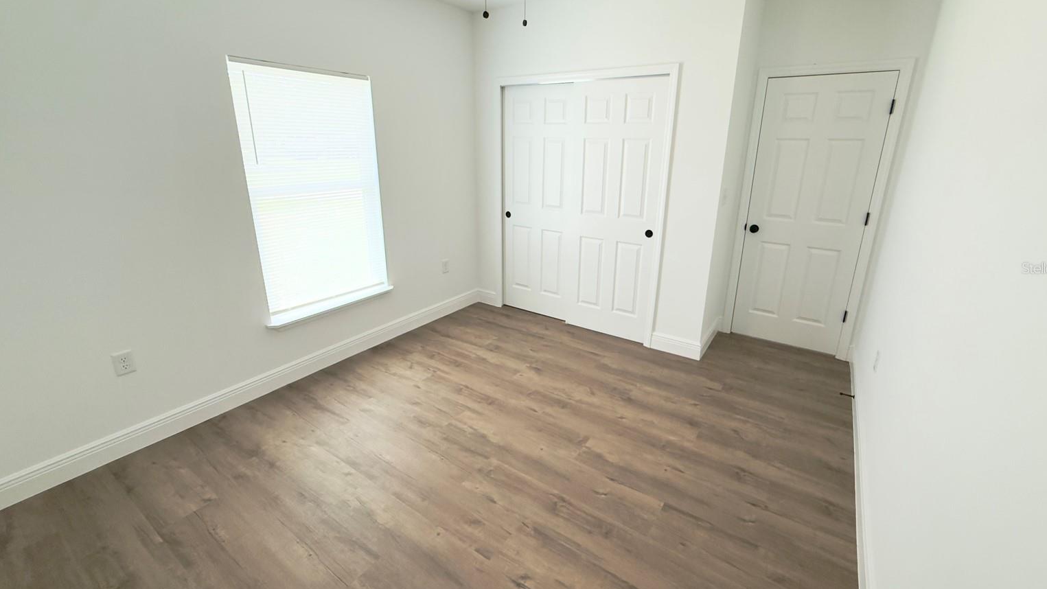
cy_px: 268
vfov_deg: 67.0
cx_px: 538
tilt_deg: -15.9
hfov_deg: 99.3
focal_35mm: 16
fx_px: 444
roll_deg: -0.9
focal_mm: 2.22
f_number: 2.2
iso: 100
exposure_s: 1/120
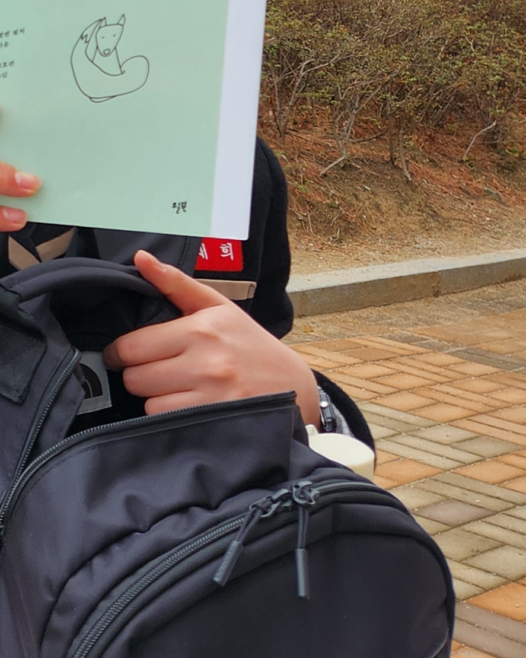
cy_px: -52
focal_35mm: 81
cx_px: -513
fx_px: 1576
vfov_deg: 22.3
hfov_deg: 15.4
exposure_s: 1/180
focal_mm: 5.4
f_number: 1.8
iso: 20
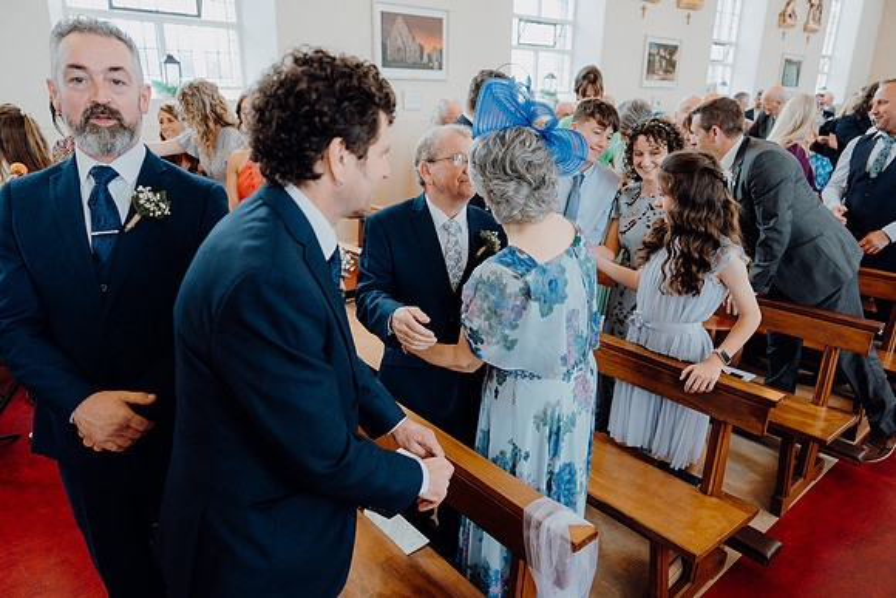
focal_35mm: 24
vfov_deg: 53.2
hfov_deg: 73.7
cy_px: 299
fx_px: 597
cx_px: 448
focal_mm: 24
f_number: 2.8
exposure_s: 1/200
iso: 1000
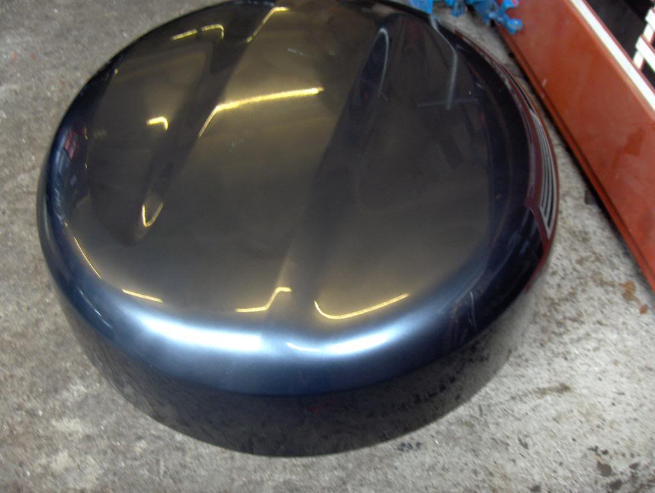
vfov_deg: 36.9
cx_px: 328
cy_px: 246
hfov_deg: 47.8
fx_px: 739
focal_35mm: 39
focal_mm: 8
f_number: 2.8
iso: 200
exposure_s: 1/15
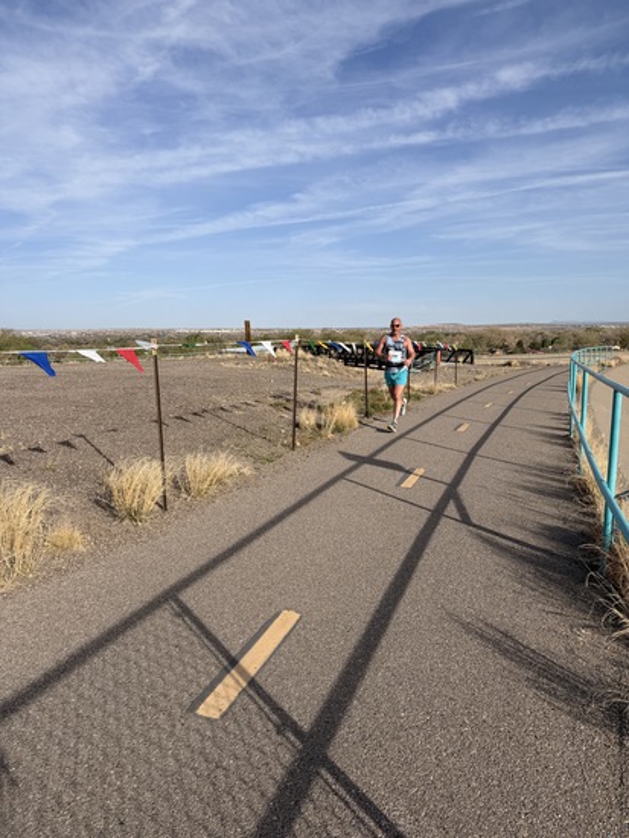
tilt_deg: -10.5
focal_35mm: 24
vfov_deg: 71.6
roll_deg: +0.2
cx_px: 314
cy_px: 419
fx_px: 581
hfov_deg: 56.9
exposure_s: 1/6173
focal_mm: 6.76
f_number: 1.78
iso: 80
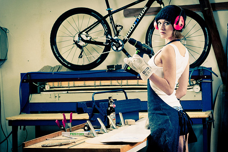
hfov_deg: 20.8
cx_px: 118
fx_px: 620
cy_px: 77
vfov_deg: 13.9
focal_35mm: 98
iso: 320
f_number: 5.6
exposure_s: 1/60
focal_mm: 62
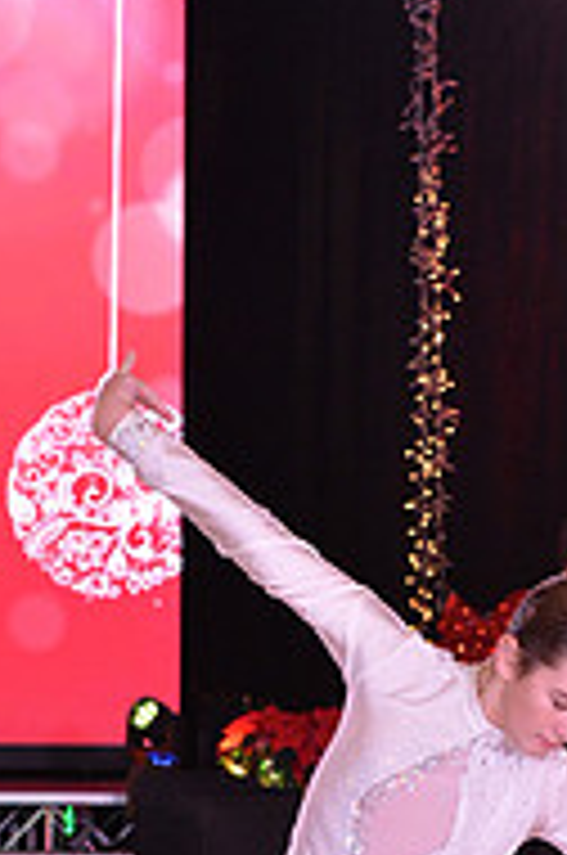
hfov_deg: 5.3
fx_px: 6165
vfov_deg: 7.8
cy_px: 1098
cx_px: 614
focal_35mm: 260
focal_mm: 85
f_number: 6.3
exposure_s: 1/250
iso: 2000
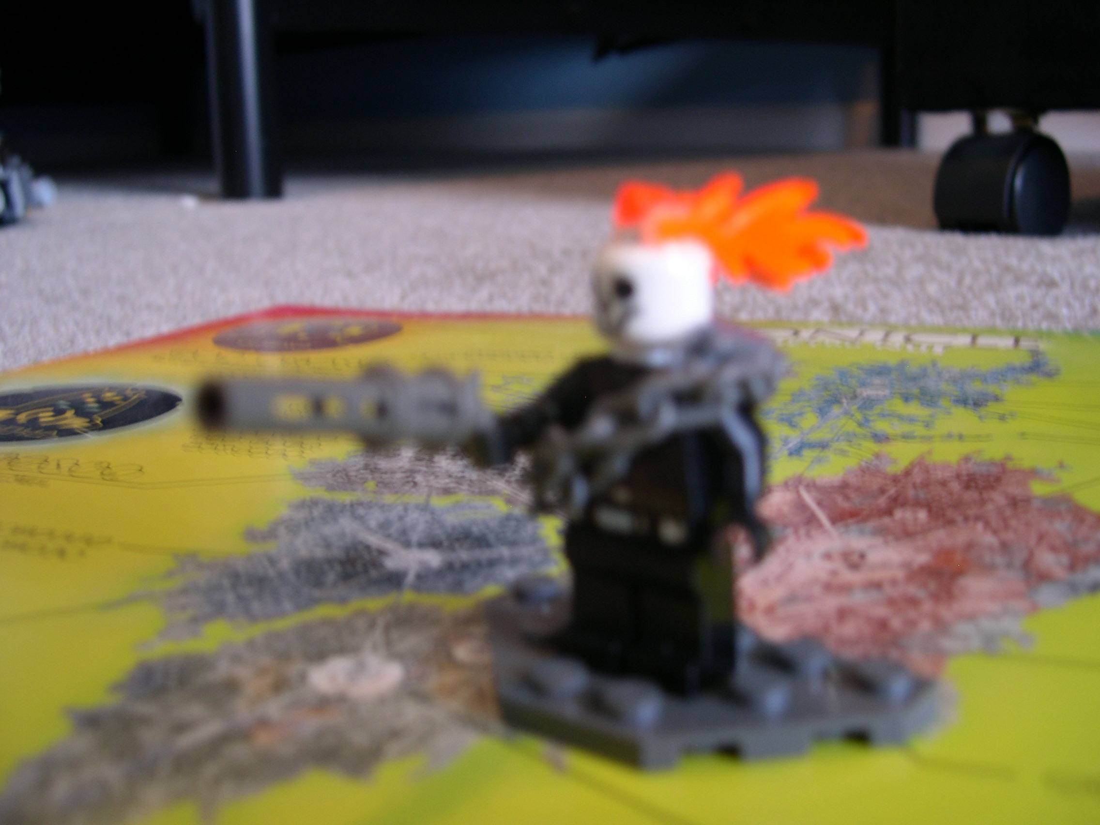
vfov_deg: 37.7
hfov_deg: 49.0
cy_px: 412
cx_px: 550
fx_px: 1208
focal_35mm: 38
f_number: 2.8
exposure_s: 1/5.3
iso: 105
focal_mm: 8
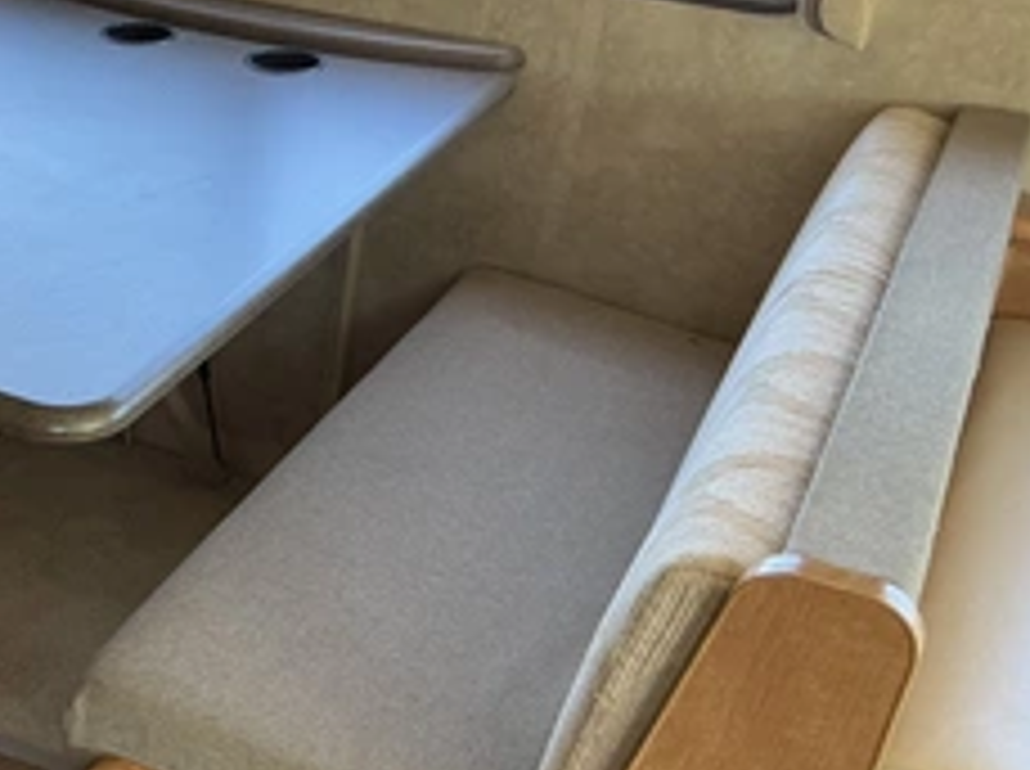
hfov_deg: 36.9
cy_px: 522
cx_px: 139
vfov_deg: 29.4
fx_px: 1456
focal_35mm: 49
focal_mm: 3
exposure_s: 1/60
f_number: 1.8
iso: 100
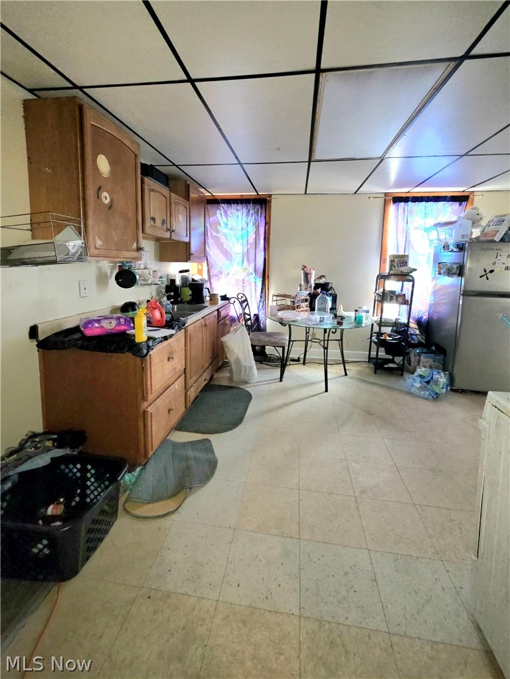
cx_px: 255
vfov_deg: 106.2
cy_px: 340
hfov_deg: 90.0
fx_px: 255
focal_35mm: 13
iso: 200
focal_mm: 2.2
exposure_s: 1/60.2
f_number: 1.9
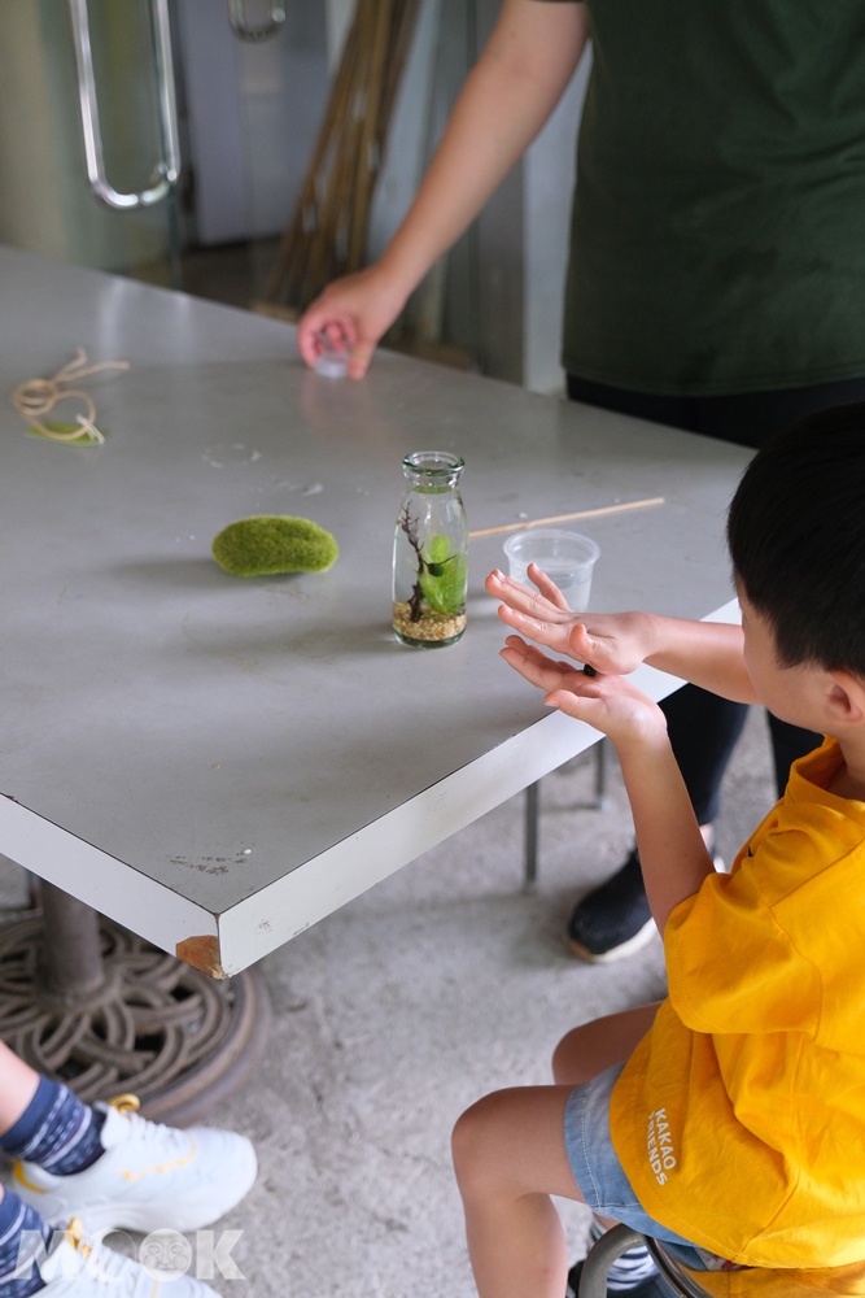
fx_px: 1693
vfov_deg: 41.9
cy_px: 649
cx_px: 432
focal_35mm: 47
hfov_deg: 28.7
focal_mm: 31.1
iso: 1600
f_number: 2.8
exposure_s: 1/160
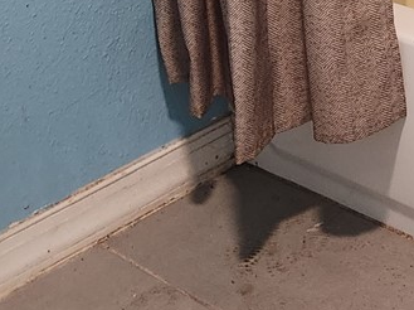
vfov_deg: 12.0
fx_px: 1338
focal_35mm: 112
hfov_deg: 17.3
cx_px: 380
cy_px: -270
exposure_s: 1/120
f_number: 1.8
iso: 400
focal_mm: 5.4
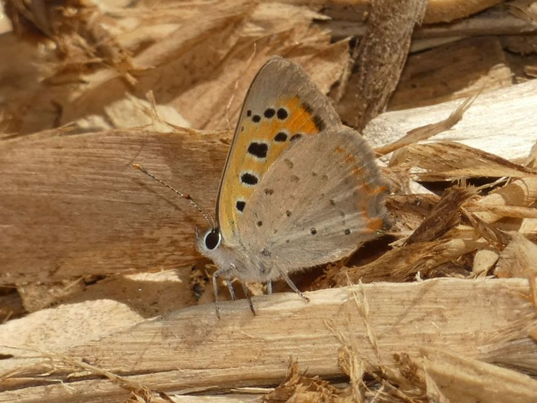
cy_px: 202
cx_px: 268
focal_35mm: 339
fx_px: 5260
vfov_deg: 4.4
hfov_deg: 5.8
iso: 80
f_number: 5.6
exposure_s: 1/250
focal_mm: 60.8
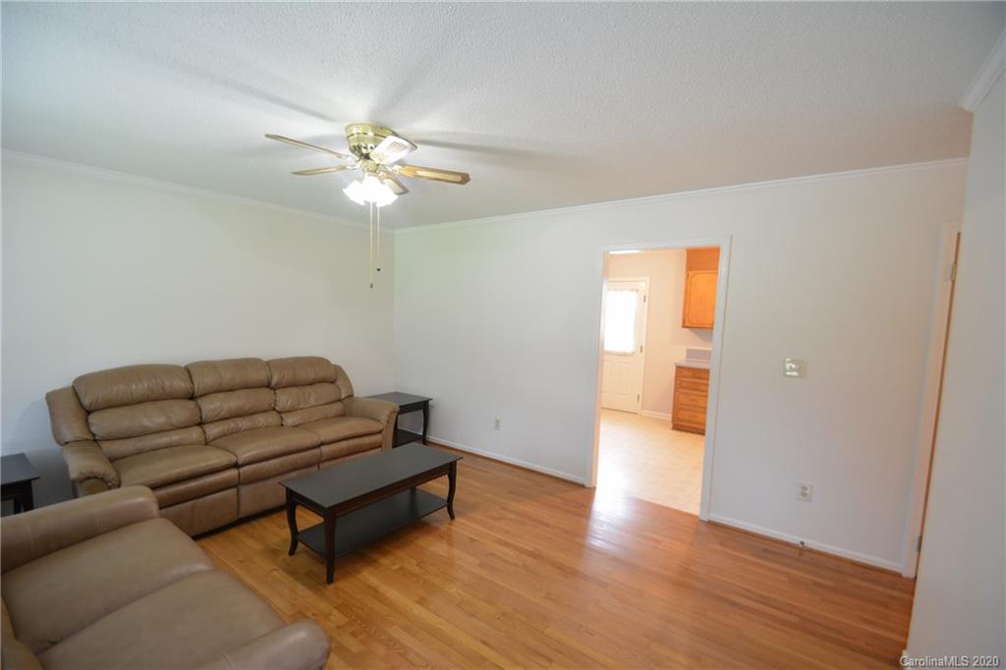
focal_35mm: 15
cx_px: 503
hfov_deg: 100.4
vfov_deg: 77.3
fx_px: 419
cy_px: 335
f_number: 3.5
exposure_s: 1/15
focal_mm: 10
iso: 320
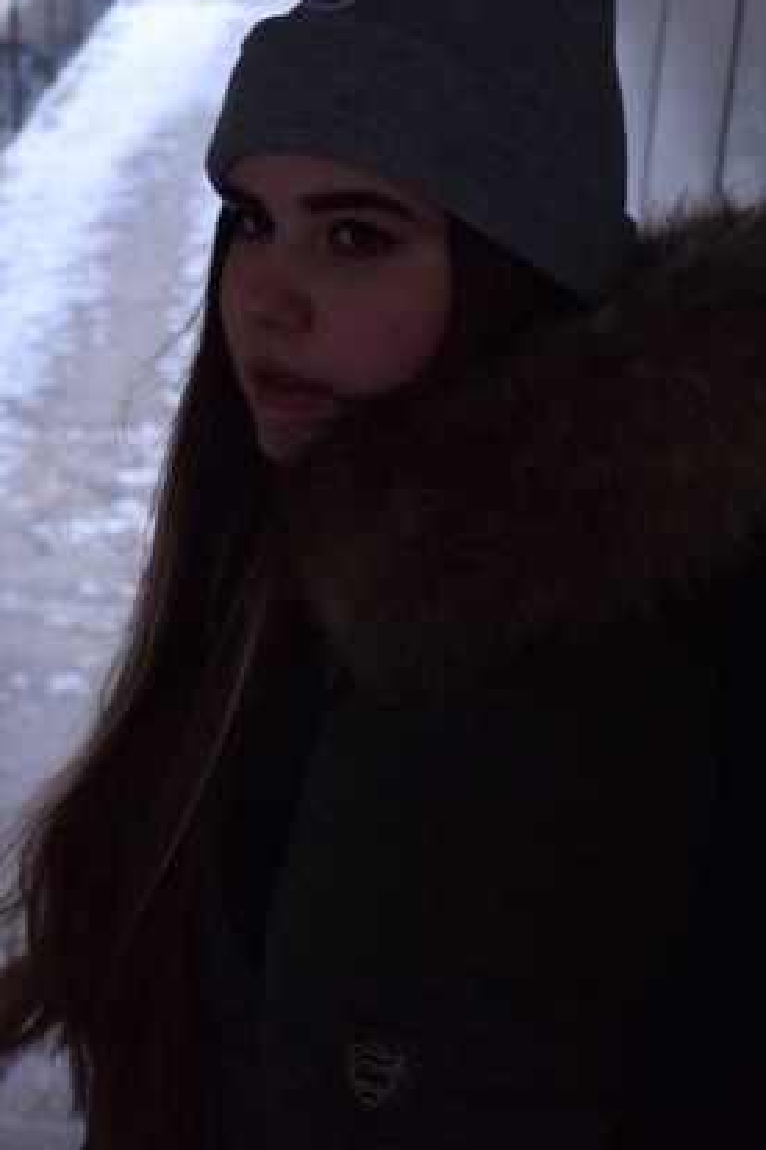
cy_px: 543
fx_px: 1943
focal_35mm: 61
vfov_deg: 32.9
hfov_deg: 22.2
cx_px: 236
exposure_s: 1/80
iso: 800
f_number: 3.8
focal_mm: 23
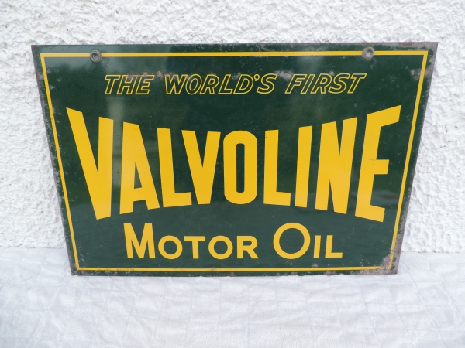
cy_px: 174
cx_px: 232
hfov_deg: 71.6
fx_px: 322
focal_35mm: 24
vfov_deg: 56.8
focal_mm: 4.3
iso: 80
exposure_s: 1/200
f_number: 3
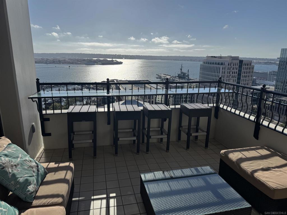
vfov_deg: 56.8
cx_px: 144
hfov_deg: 71.6
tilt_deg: -14.9
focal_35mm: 24
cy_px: 108
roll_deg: -0.2
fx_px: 199
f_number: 1.78
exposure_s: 1/12346
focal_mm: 6.76
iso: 80
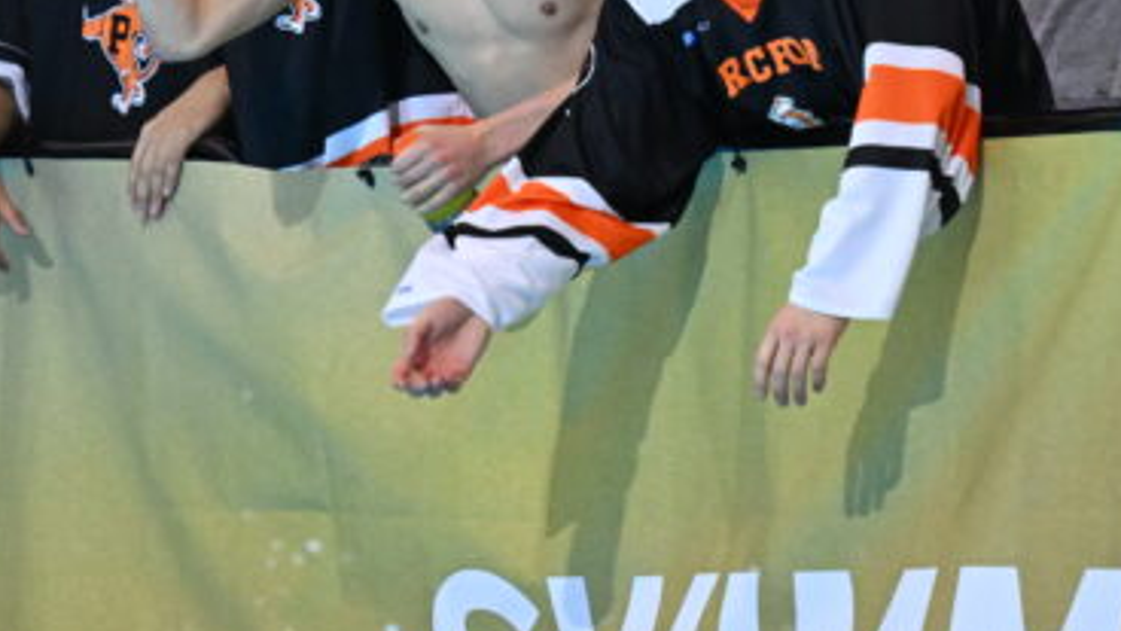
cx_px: 362
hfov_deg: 4.3
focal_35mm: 507
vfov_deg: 2.4
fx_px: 15070
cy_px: 113
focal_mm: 165
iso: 6400
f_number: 2.8
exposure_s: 1/800
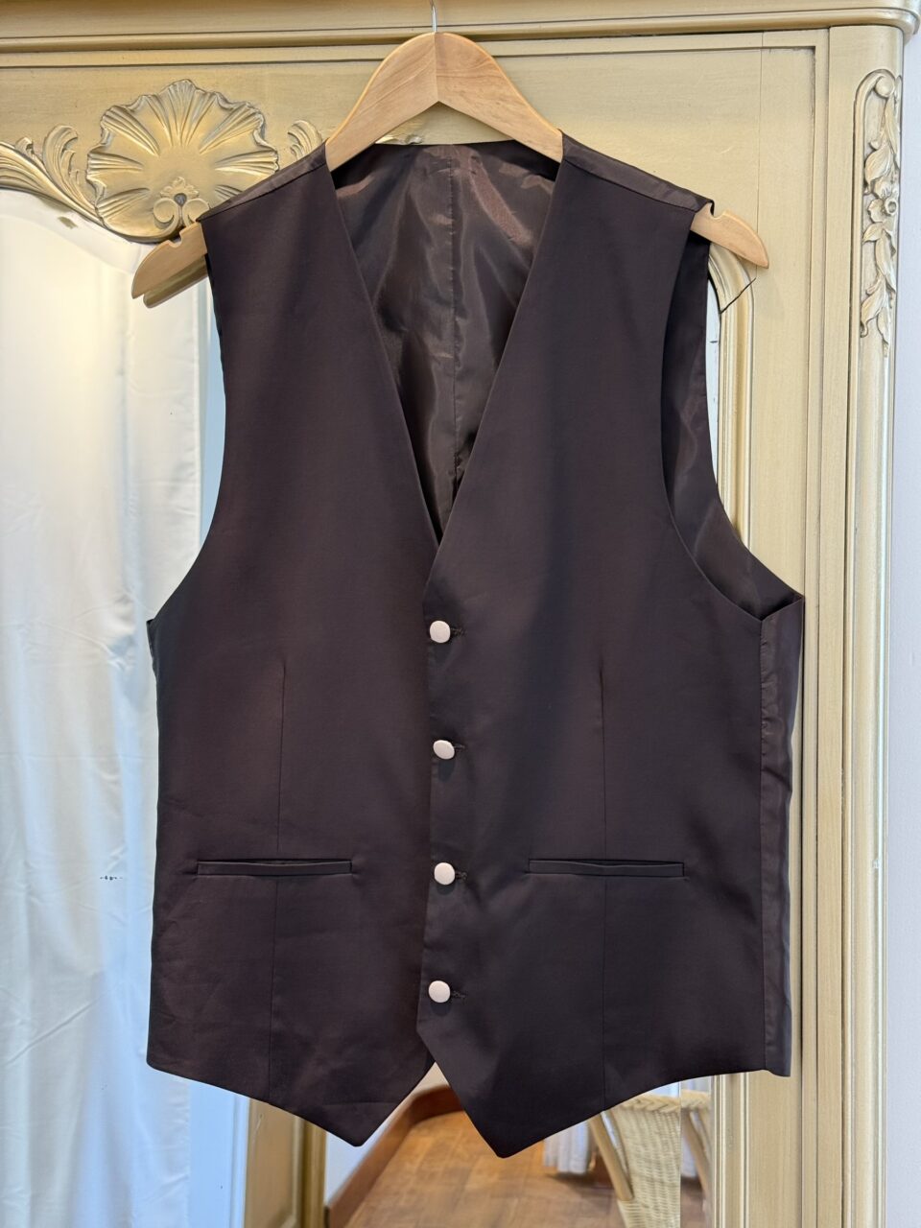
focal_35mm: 48
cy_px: 614
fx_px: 1703
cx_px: 460
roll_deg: +0.1
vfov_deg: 39.7
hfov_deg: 30.3
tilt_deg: -4.1
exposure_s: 1/100
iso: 64
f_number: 1.78
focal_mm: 6.76
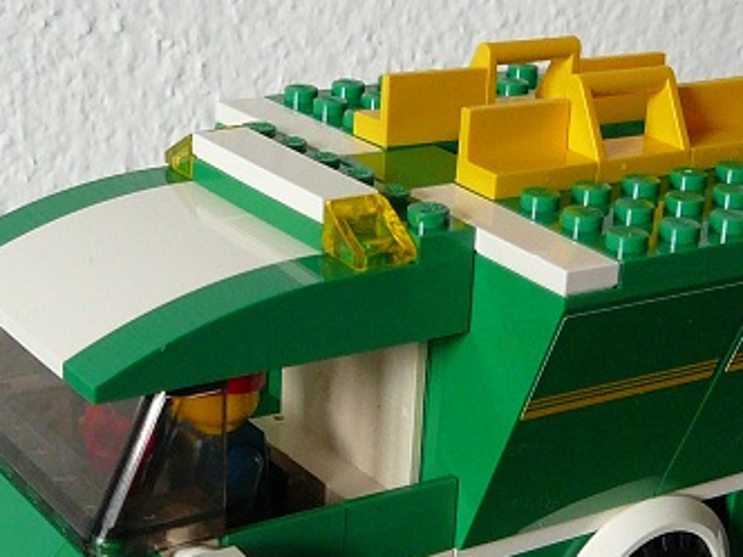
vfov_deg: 18.2
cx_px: 372
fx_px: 1739
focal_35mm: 81
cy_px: 369
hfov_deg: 24.1
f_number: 2.8
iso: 200
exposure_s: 1/25
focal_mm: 5.2
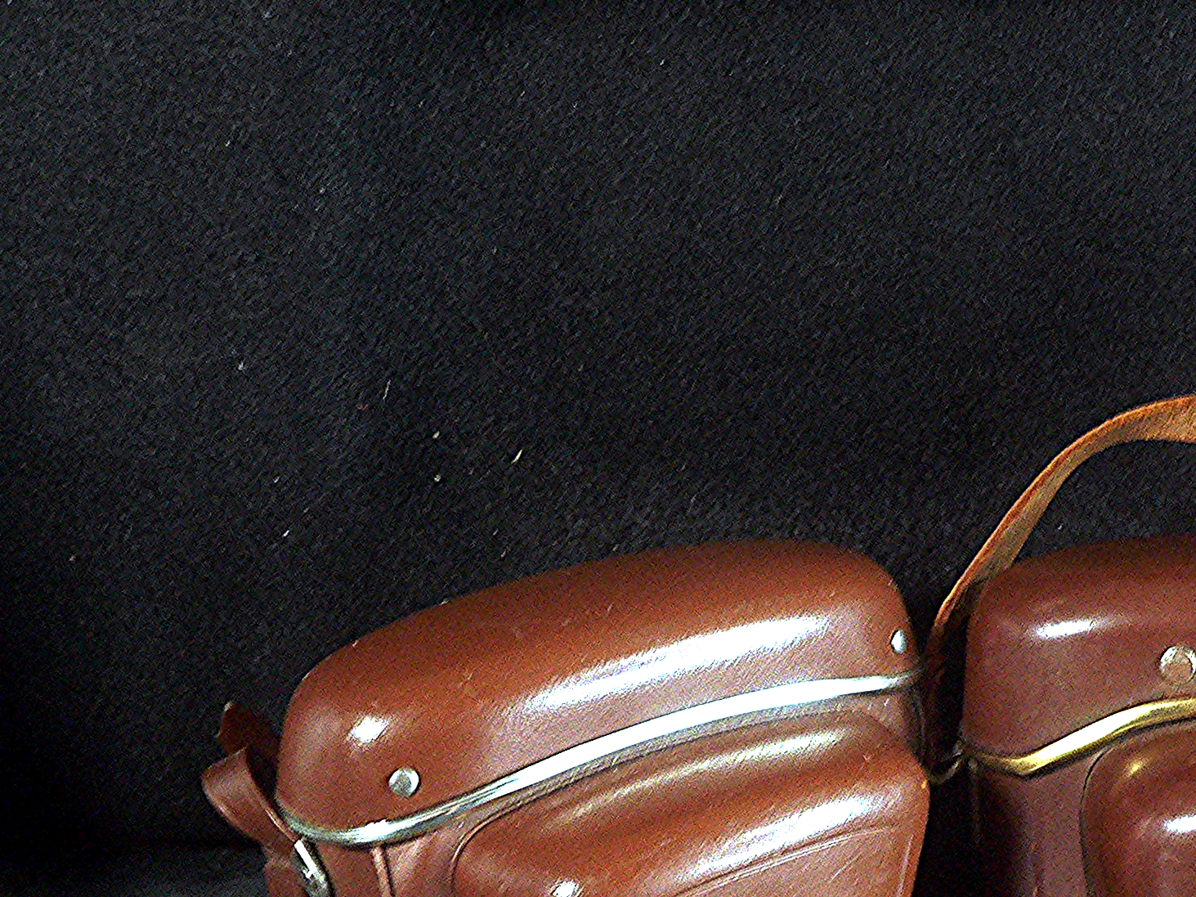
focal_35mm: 63
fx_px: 2177
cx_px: 960
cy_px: 725
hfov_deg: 30.0
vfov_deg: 22.9
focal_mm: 6
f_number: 2.8
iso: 400
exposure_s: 1/10
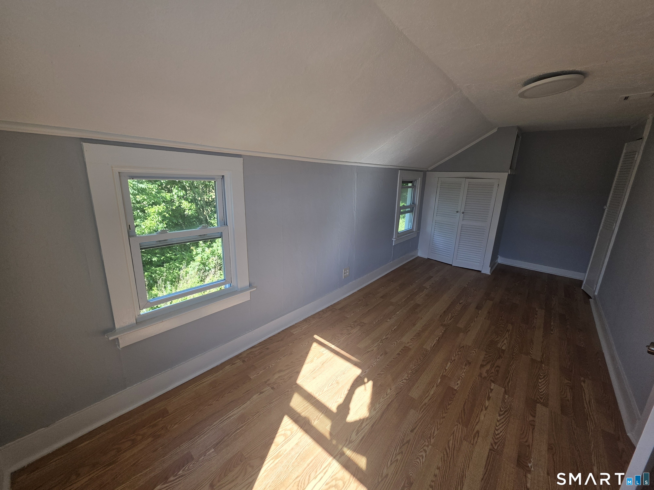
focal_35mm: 13
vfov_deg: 89.9
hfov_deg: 106.2
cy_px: 245
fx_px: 246
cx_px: 327
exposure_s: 1/359
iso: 80
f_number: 1.9
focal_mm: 2.2
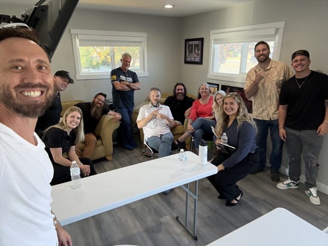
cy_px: 123
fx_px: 218
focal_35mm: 23
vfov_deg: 58.9
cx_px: 164
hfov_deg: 73.9
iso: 125
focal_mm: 2.69
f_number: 1.9
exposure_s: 1/60
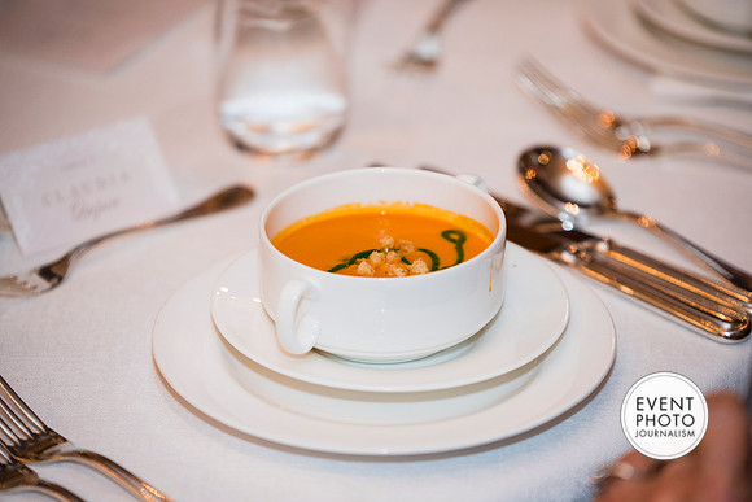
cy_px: 251
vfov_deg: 6.9
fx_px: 4179
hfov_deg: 10.3
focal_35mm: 200
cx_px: 376
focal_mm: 200
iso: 1250
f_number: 3.2
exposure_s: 1/125
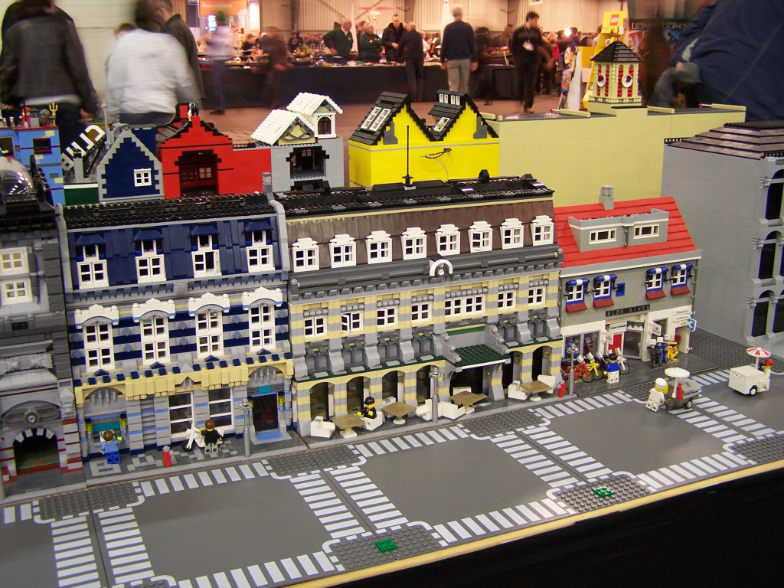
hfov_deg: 49.0
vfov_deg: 37.7
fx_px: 861
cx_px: 392
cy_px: 294
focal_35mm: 38
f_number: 2.8
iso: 80
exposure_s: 1/2
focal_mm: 6.3
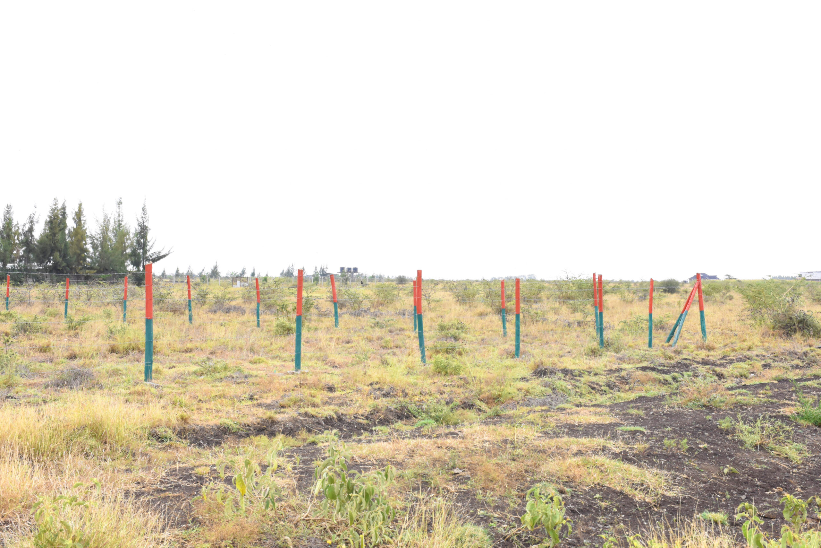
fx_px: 1368
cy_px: 274
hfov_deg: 33.4
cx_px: 410
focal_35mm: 60
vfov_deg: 22.6
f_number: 11
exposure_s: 1/250
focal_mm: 40
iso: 1000
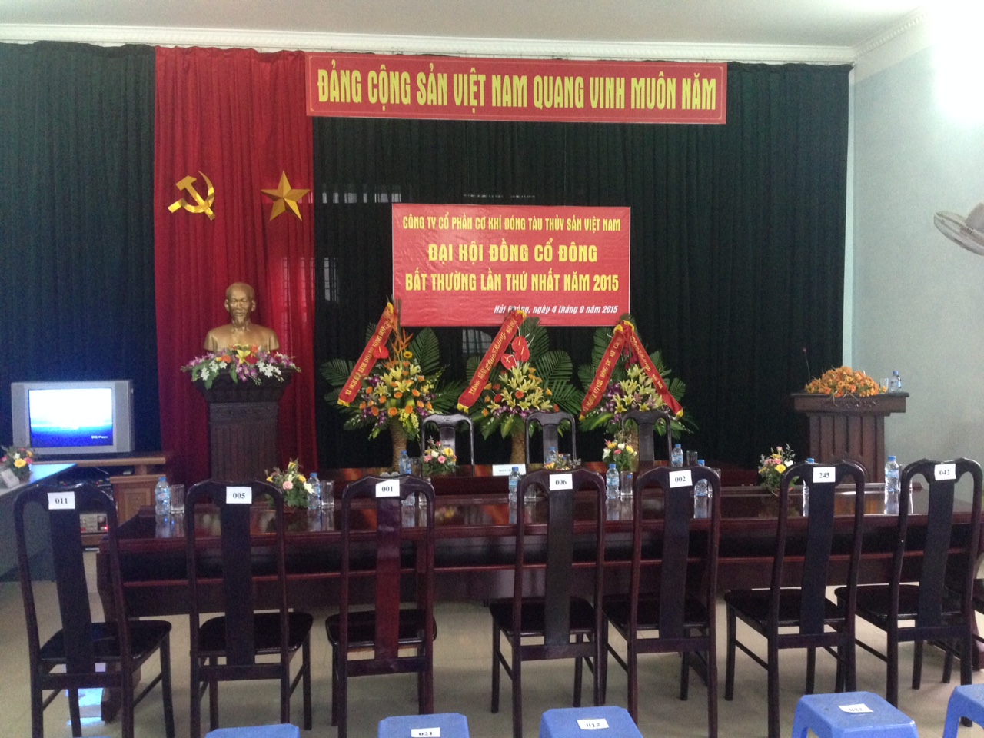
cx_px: 492
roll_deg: +0.2
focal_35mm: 33
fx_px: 938
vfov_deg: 42.9
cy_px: 369
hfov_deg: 55.4
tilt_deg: -2.7
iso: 400
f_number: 2.4
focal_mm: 4.12
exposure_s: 1/20
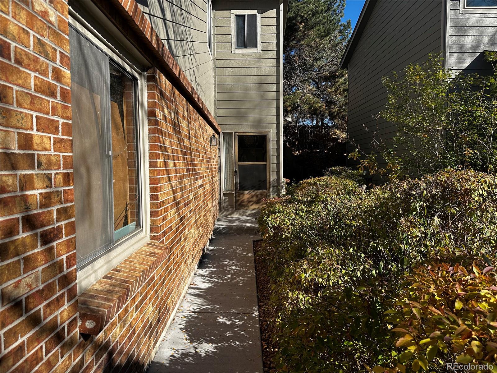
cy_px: 186
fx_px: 345
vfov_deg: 56.8
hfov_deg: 71.6
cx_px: 248
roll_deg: +0.3
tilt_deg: -4.2
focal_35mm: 24
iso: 80
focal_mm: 6.86
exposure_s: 1/2967
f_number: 1.78
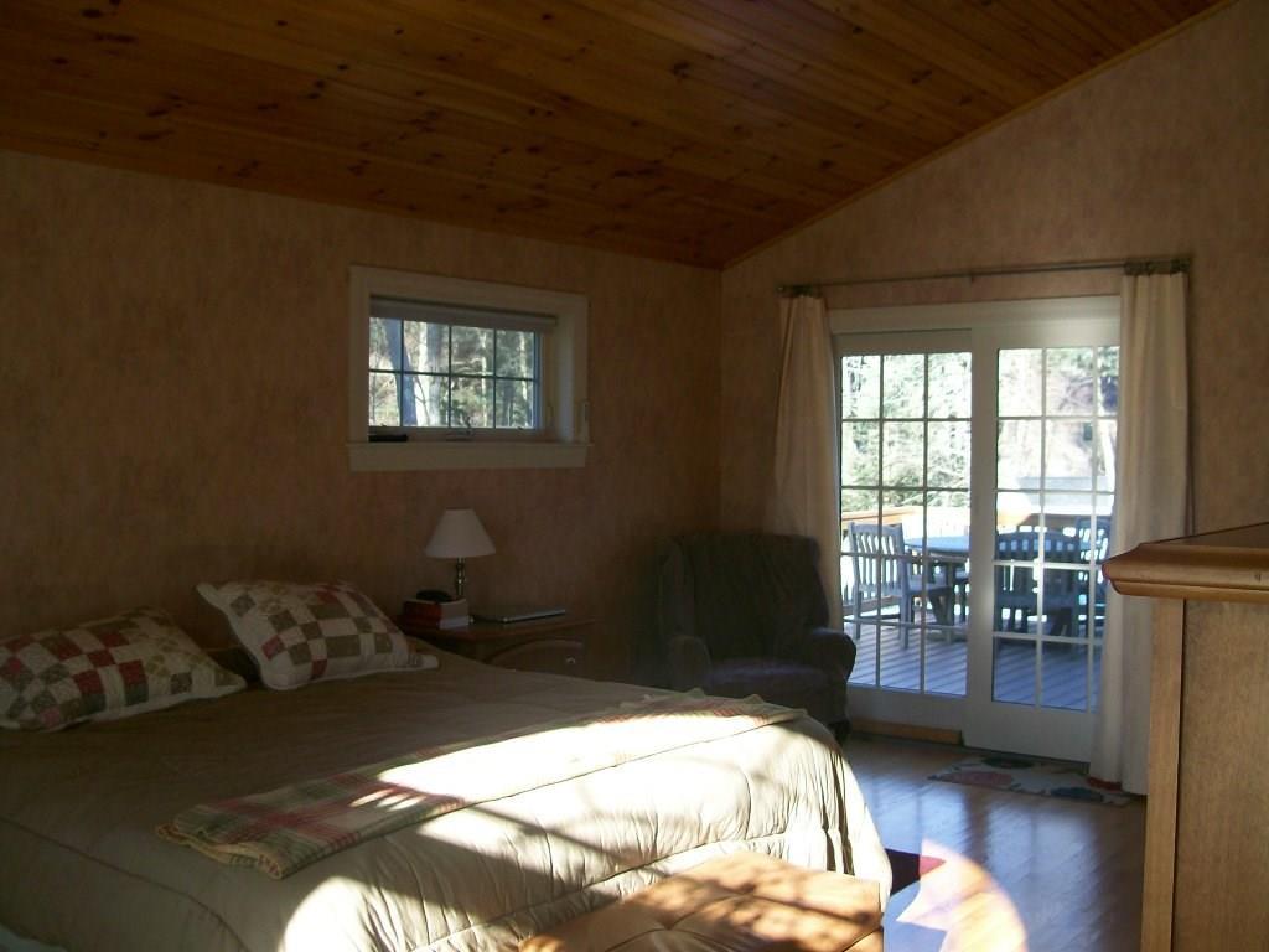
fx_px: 1320
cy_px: 476
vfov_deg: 39.7
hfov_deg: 51.4
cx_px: 634
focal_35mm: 36
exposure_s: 1/80.2
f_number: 2.7
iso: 80
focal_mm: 6
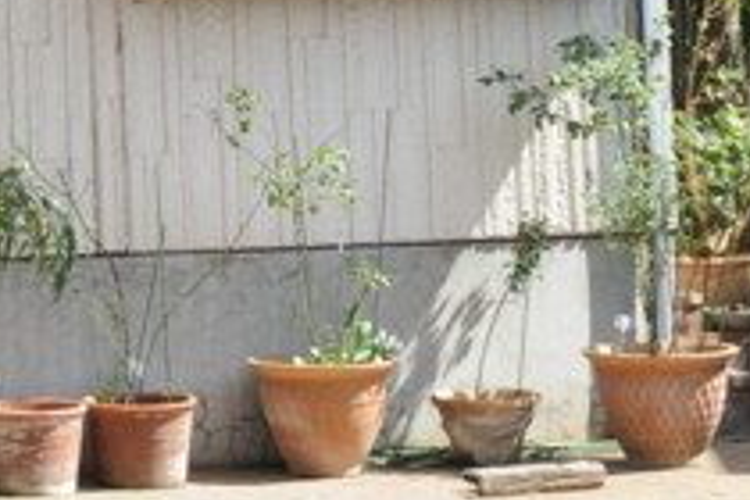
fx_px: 2854
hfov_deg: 14.0
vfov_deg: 9.7
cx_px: -404
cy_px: -305
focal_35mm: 137
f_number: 7.1
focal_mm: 24
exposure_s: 1/200
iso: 200
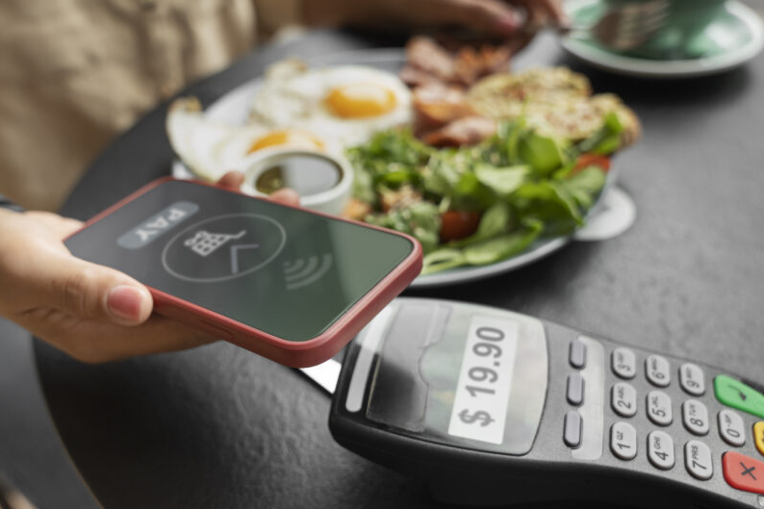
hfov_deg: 48.3
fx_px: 849
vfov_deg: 33.4
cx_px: 322
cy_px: 246
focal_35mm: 40
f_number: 3.5
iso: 500
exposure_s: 1/320
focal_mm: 31
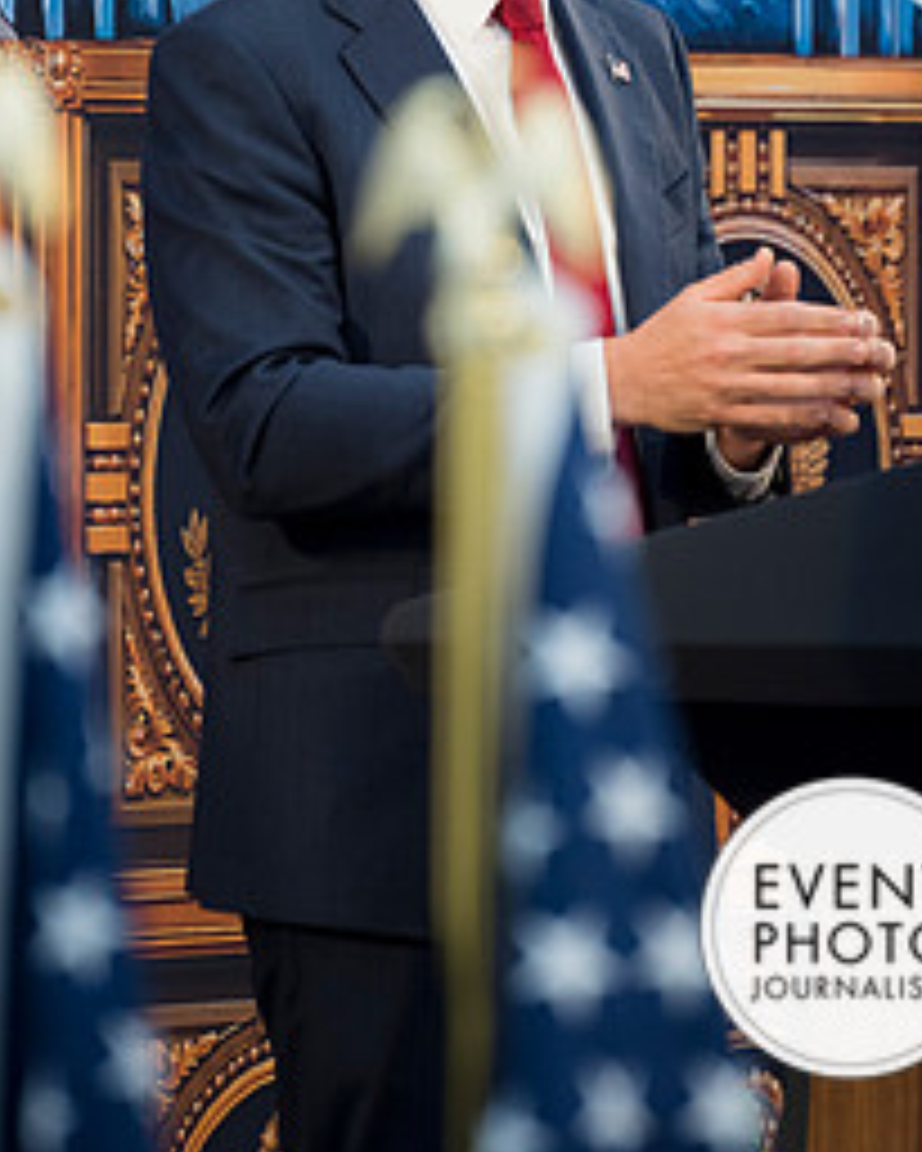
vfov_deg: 3.9
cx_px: 472
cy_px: 207
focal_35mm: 495
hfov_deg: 3.1
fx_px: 16874
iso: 800
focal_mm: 300
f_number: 5.6
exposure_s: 1/200
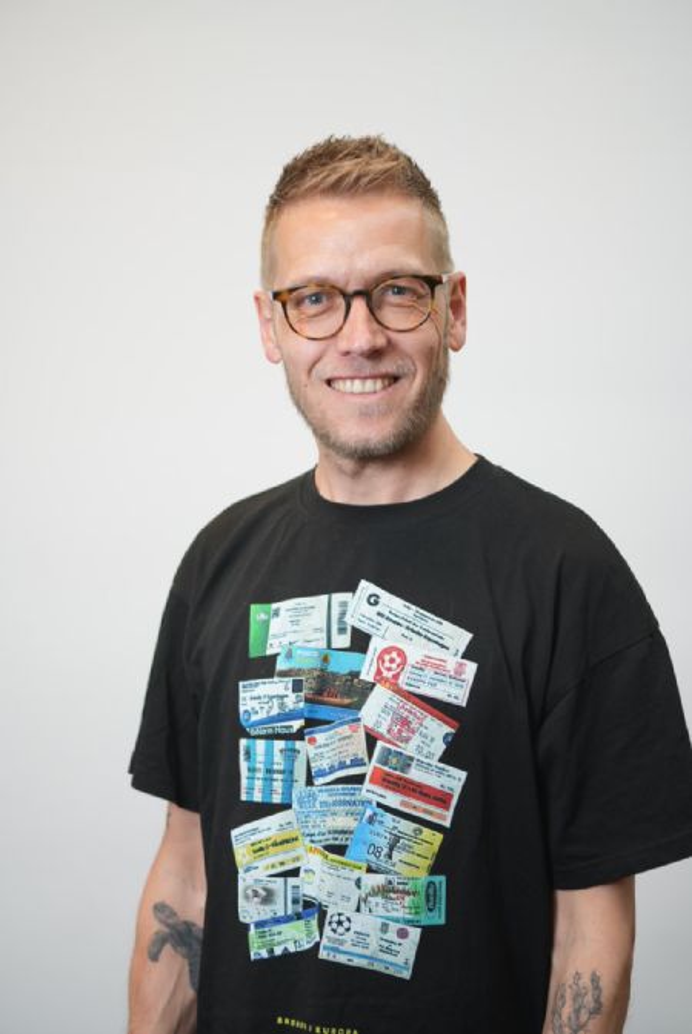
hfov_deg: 19.5
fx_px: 2014
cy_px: 517
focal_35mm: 70
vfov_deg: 28.8
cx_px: 346
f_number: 4
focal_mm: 70
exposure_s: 1/25
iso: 400
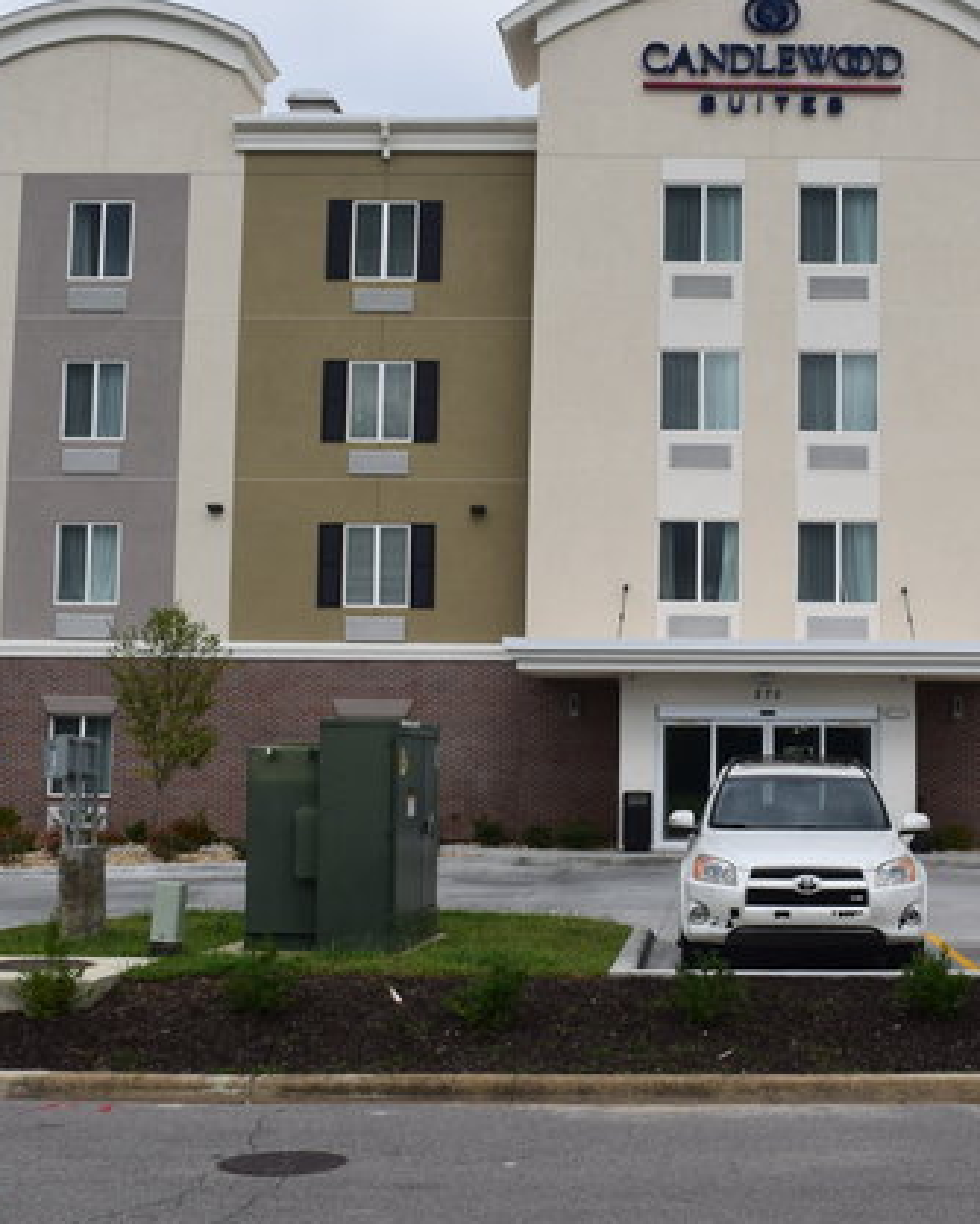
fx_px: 1956
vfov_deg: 34.7
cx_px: 769
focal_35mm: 54
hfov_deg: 27.6
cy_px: 606
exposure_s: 1/500
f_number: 11
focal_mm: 20
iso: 220
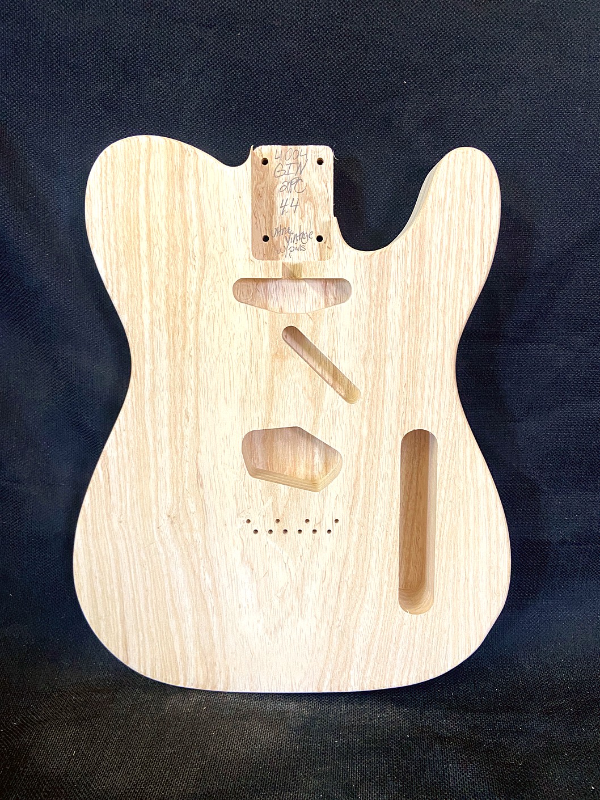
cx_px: 300
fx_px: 601
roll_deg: +0.0
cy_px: 400
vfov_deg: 67.3
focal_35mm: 26
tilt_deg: -22.1
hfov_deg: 53.1
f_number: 1.8
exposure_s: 1/60
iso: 200
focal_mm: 4.25
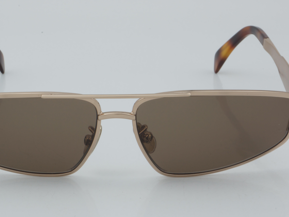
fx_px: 916
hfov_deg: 17.9
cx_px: 115
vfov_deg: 13.5
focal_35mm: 110
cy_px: 107
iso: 100
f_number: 32
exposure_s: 1/4
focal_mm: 55
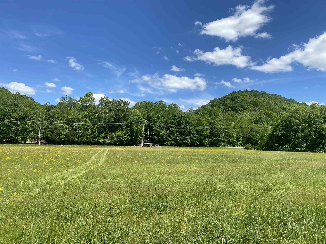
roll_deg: -1.4
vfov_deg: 53.1
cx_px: 163
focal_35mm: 26
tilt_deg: +7.8
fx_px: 245
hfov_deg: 67.3
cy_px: 122
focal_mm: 4.25
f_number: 1.8
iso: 32
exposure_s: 1/2625
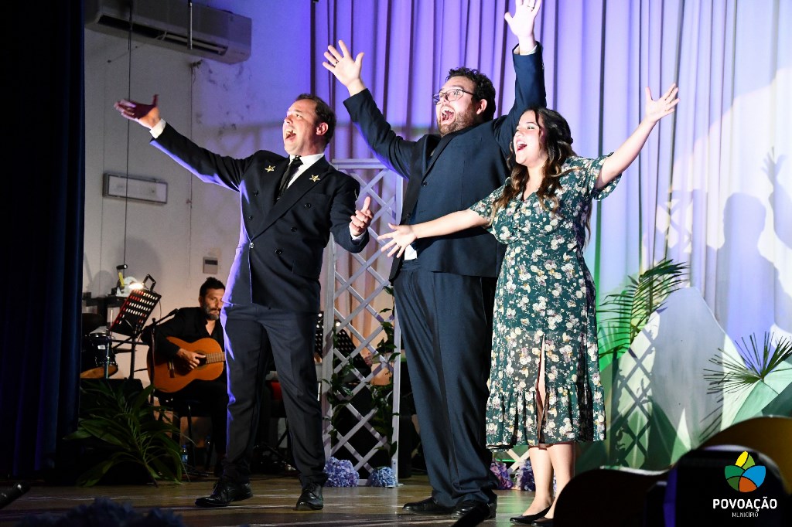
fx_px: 1583
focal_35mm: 72
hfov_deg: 28.1
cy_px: 264
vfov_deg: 18.9
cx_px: 396
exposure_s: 1/100
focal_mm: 48
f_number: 4.8
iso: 3200
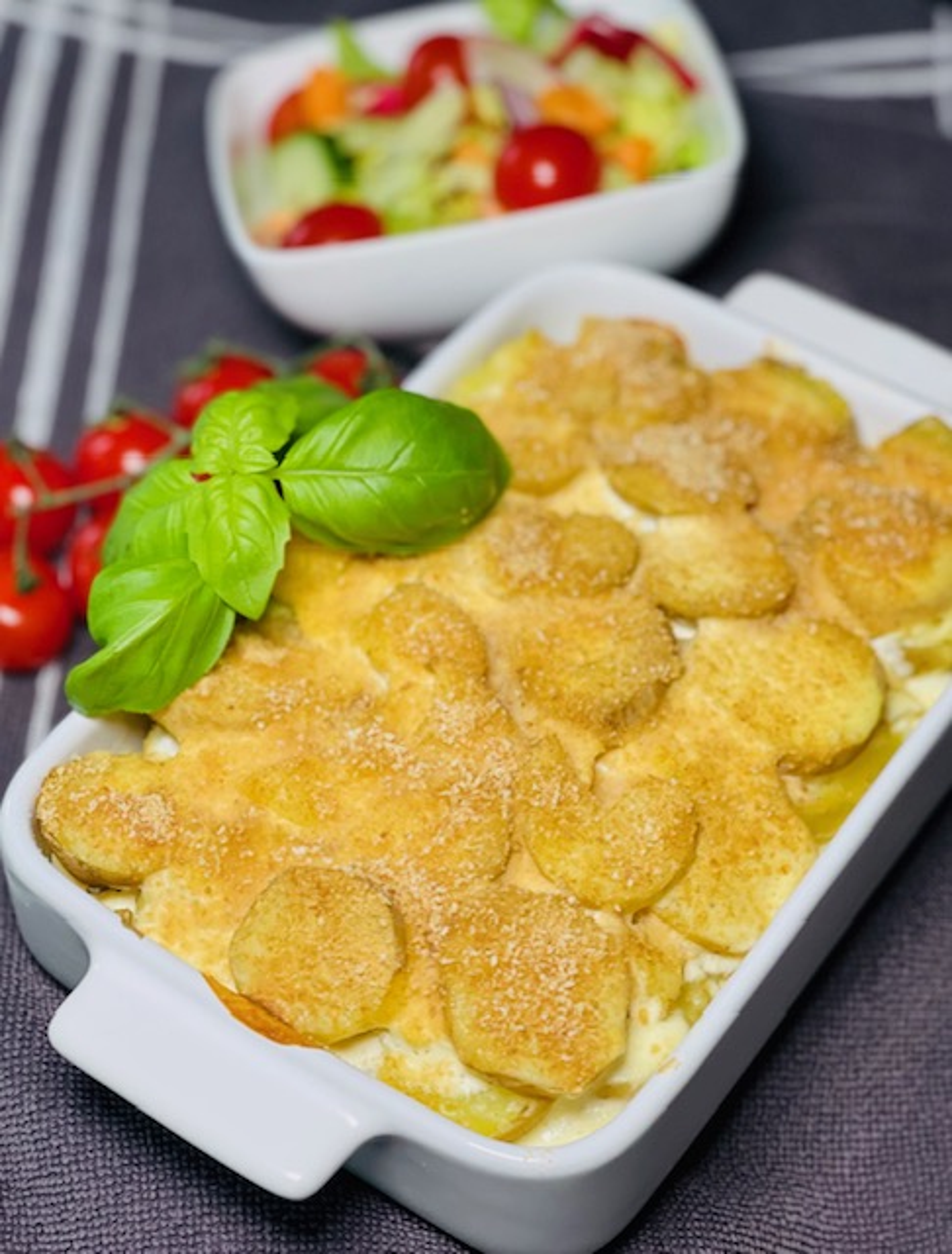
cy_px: 627
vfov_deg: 30.1
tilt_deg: -50.6
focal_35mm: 64
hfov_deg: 23.1
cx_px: 476
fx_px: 2328
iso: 125
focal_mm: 7.5
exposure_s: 1/121
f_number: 2.2
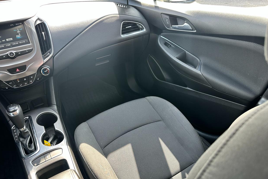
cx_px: 131
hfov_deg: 69.4
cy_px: 92
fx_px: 194
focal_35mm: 26
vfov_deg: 49.5
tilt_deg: -32.6
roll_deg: +2.9
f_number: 1.78
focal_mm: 6.86
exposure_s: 1/121
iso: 64
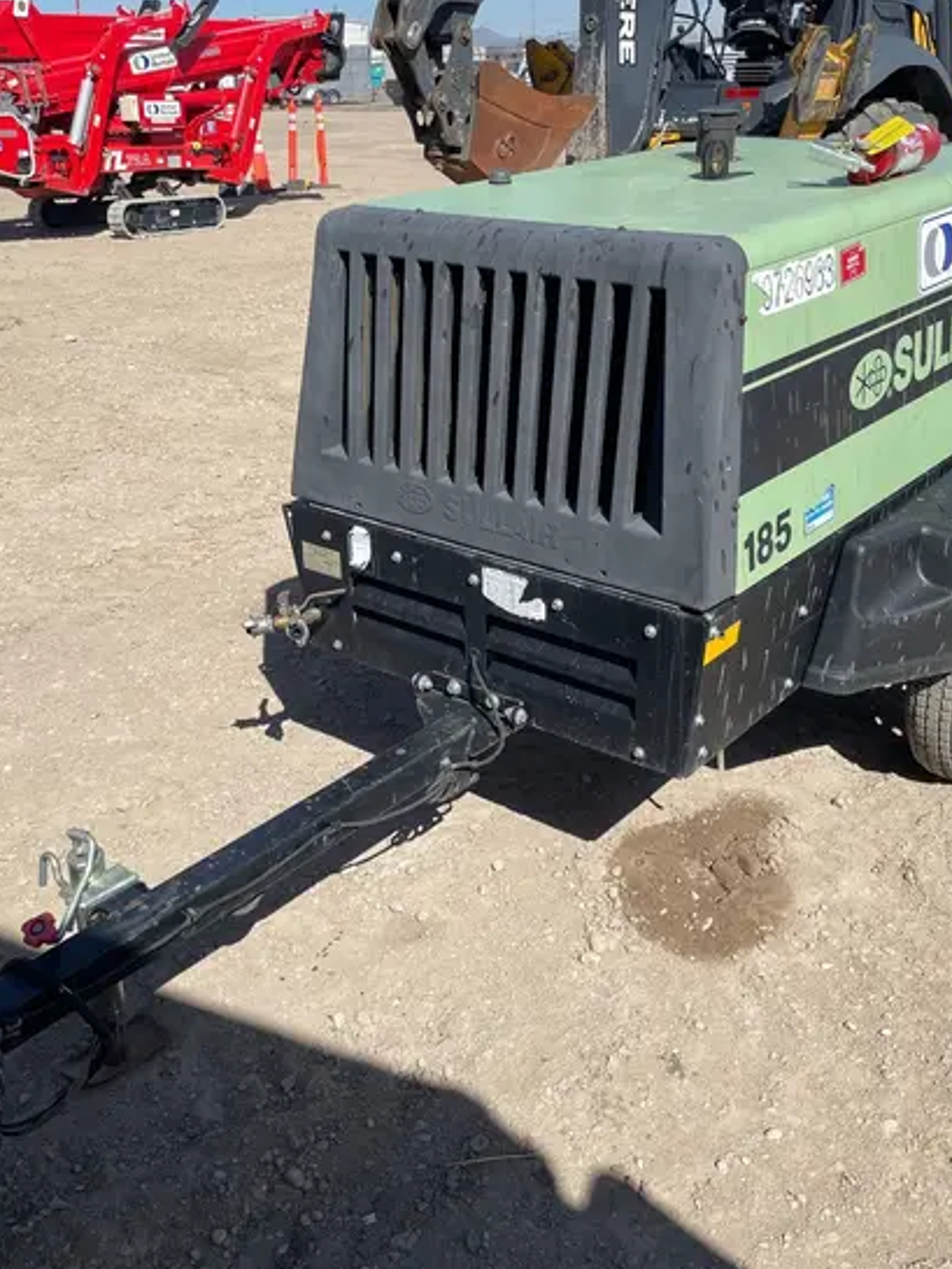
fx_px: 1283
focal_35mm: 35
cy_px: 667
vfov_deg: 52.6
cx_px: 468
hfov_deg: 40.7
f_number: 1.6
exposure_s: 1/3731
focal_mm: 4.2
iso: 32
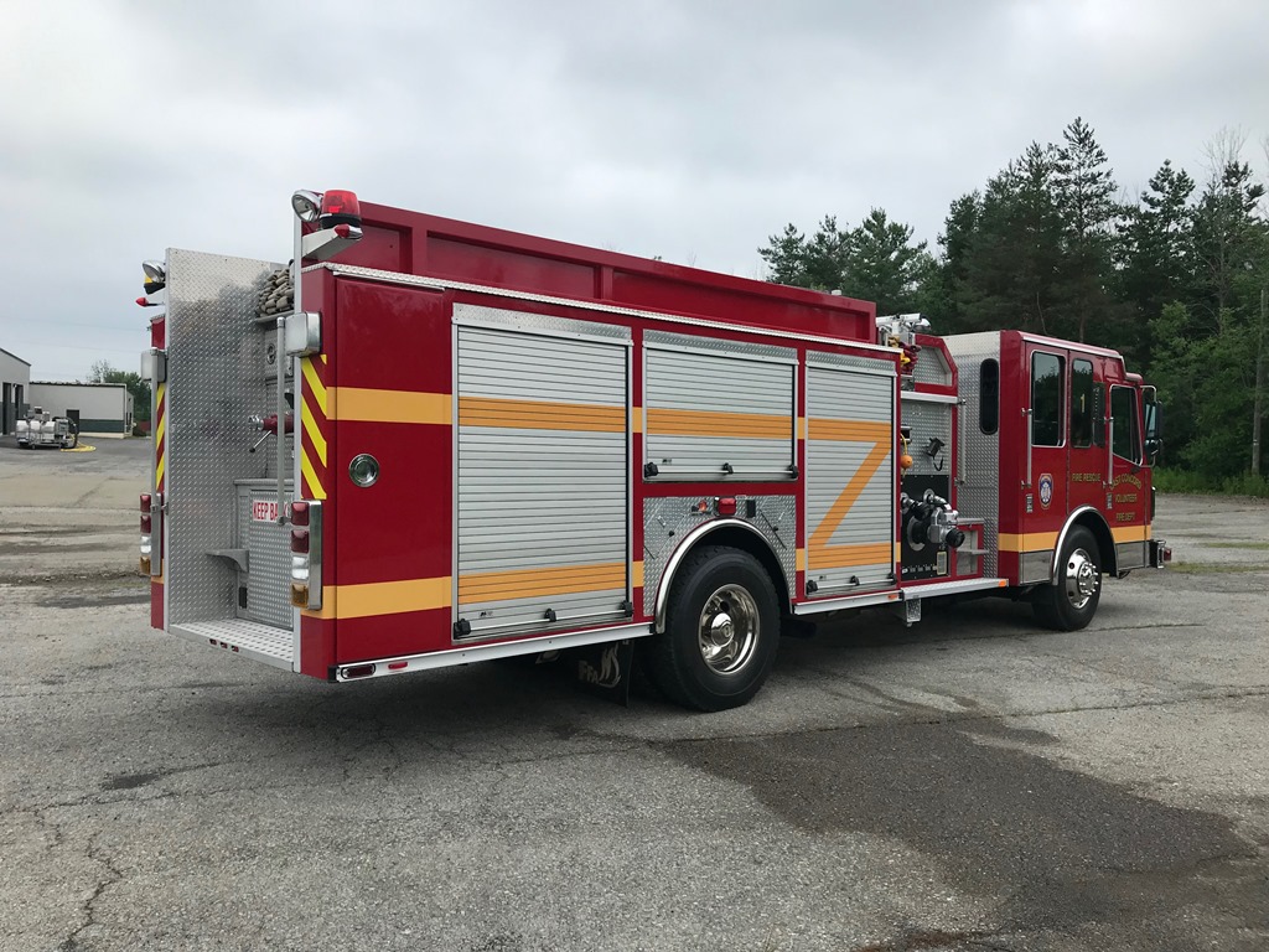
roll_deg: -1.9
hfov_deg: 63.4
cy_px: 476
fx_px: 1026
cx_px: 634
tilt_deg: -2.6
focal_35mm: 28
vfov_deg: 49.7
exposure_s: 1/2083
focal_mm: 3.99
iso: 20
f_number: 1.8
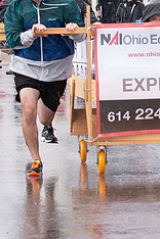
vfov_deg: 5.2
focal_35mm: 395
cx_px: 197
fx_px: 2633
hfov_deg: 3.5
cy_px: 125
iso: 800
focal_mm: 70
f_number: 7.1
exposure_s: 1/400
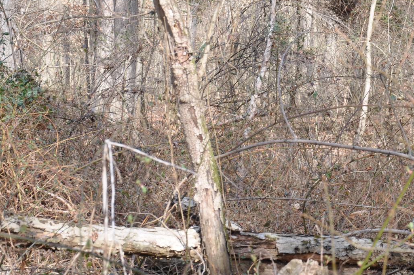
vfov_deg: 9.5
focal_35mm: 144
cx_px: 245
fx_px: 1654
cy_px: 95
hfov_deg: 14.3
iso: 200
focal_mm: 48
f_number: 6.3
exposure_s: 1/160
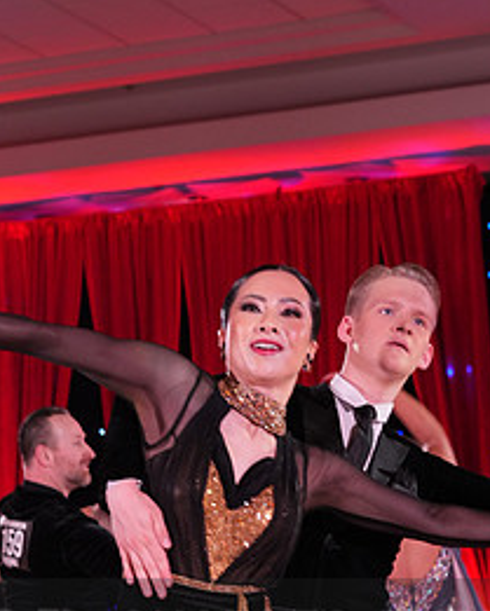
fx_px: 2609
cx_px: 261
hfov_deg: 10.7
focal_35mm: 144
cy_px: 658
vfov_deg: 13.1
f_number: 5.6
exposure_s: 1/125
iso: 2000
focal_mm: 69
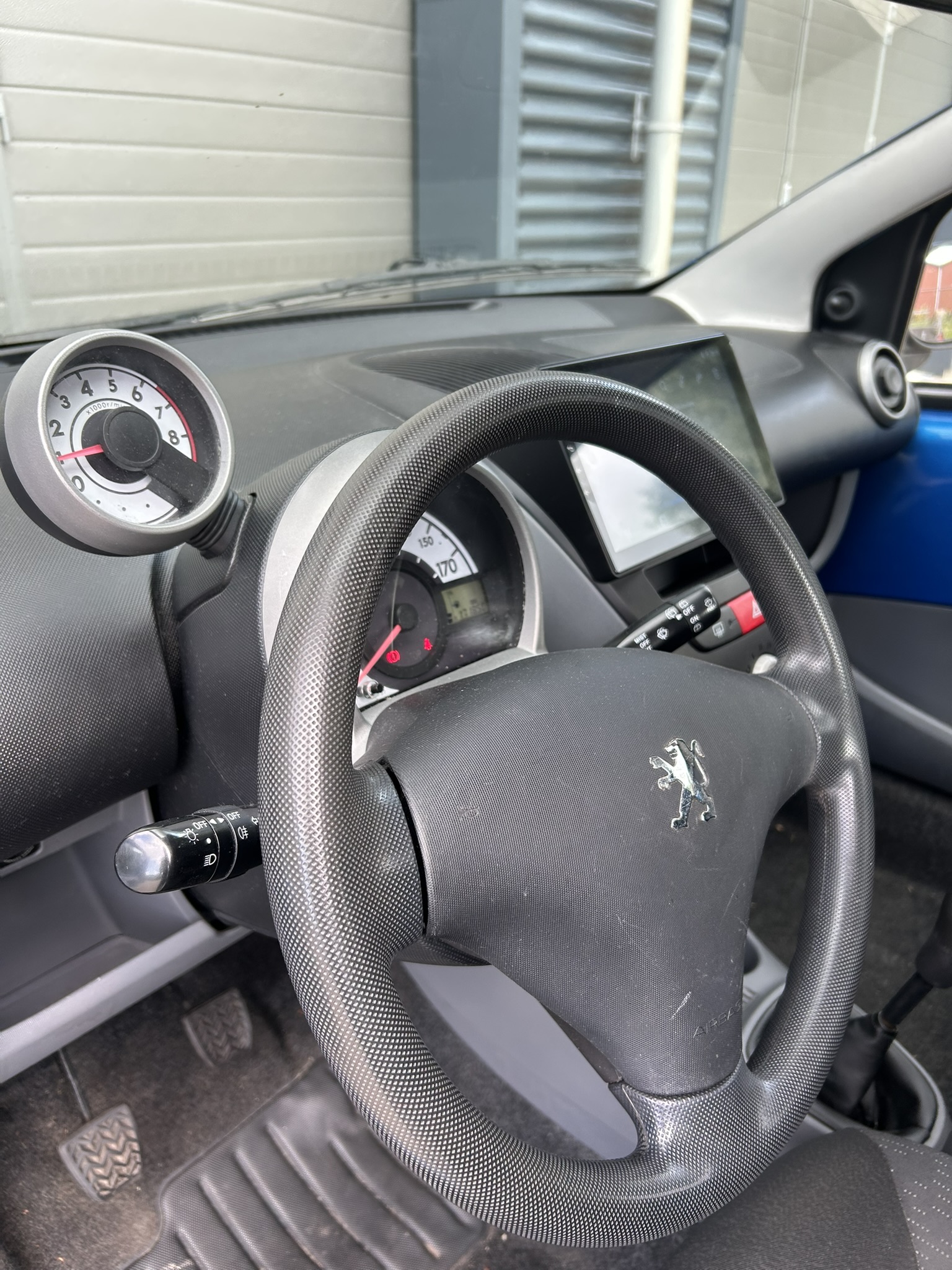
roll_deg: -1.4
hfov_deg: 53.1
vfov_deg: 67.3
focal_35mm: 26
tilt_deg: -24.7
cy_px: 635
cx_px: 476
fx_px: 953
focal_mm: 5.7
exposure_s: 1/121
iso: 40
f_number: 1.5
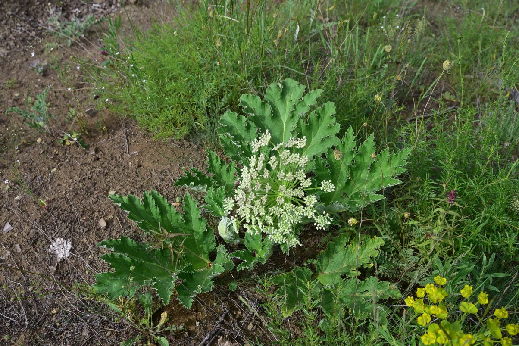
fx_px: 779
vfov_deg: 25.1
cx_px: 261
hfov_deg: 36.9
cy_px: 179
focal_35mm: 54
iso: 125
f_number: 9
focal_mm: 50
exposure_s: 1/125
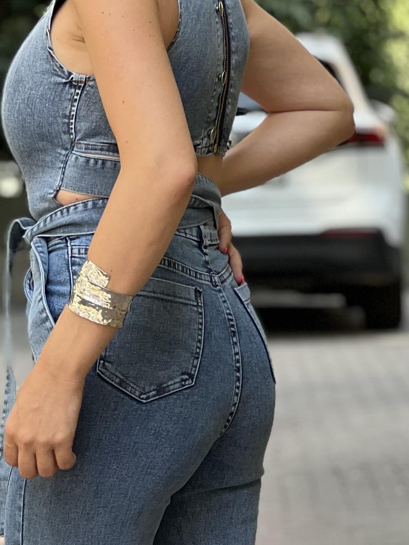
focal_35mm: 222
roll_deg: -0.3
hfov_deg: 6.7
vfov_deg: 8.9
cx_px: 98
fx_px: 3496
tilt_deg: -3.9
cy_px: 437
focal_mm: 9
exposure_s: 1/121
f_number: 2.8
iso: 32
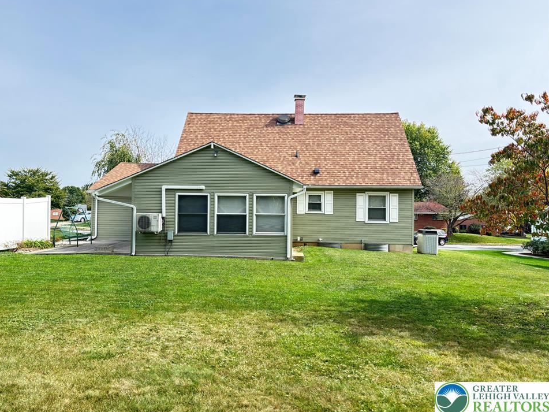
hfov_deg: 63.4
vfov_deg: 49.7
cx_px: 257
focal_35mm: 28
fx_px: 444
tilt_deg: +0.0
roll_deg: -1.5
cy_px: 199
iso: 50
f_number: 1.6
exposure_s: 1/649
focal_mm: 5.96
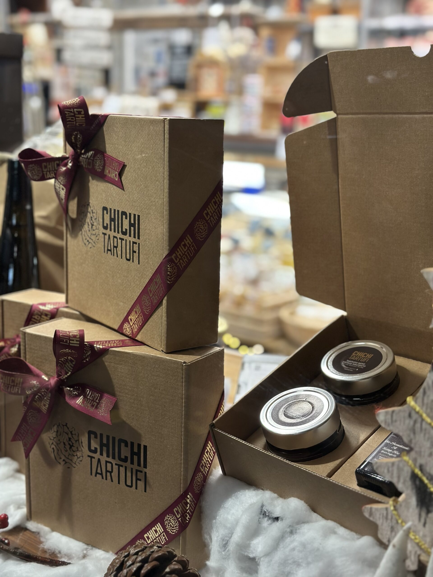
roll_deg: -2.3
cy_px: 288
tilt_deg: -13.1
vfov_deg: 39.7
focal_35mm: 48
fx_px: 801
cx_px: 216
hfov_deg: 30.3
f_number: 1.78
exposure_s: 1/50
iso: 125
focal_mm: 6.86
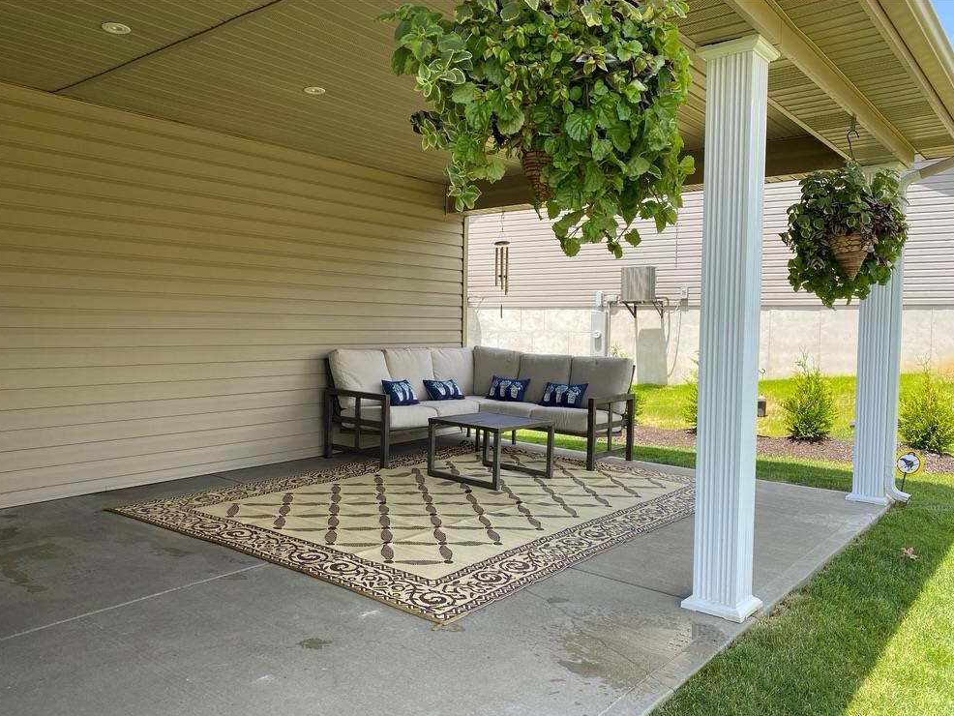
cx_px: 473
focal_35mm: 27
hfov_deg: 65.3
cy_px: 369
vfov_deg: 51.4
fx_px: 744
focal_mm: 4.25
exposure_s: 1/810
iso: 32
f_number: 1.8
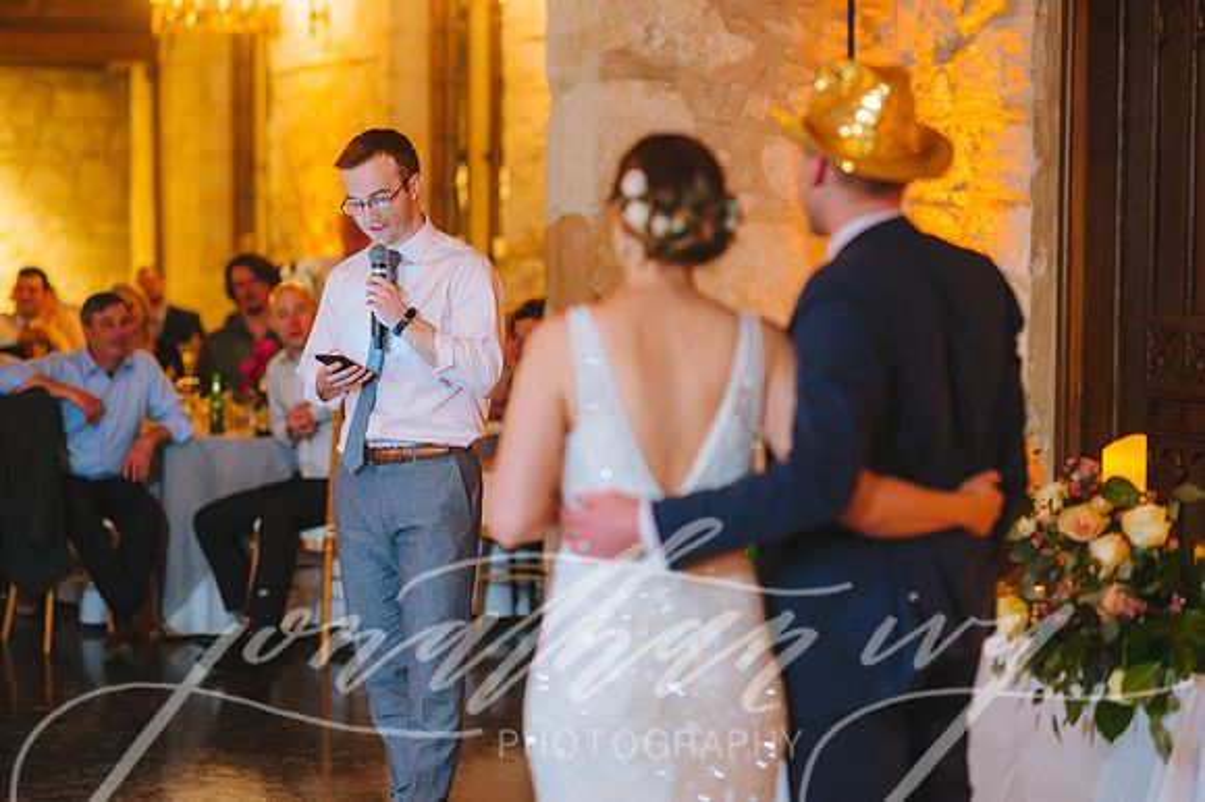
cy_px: 401
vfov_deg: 16.1
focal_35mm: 85
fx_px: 2843
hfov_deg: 23.9
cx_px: 602
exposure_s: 1/100
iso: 1600
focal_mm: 85
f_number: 2
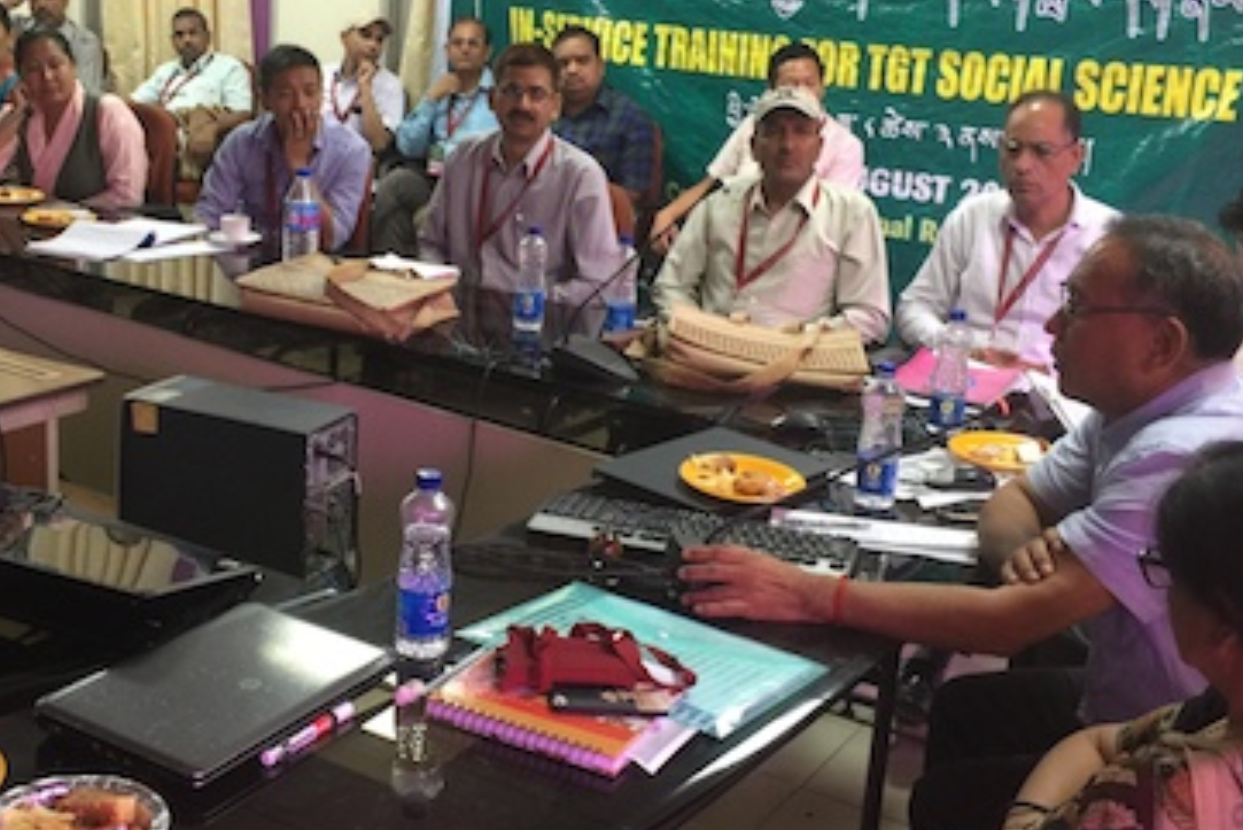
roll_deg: -4.1
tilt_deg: -15.1
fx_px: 1589
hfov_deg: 42.6
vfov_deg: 29.2
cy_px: 350
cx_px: 527
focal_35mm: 46
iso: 50
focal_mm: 4.15
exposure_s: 1/17
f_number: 2.2
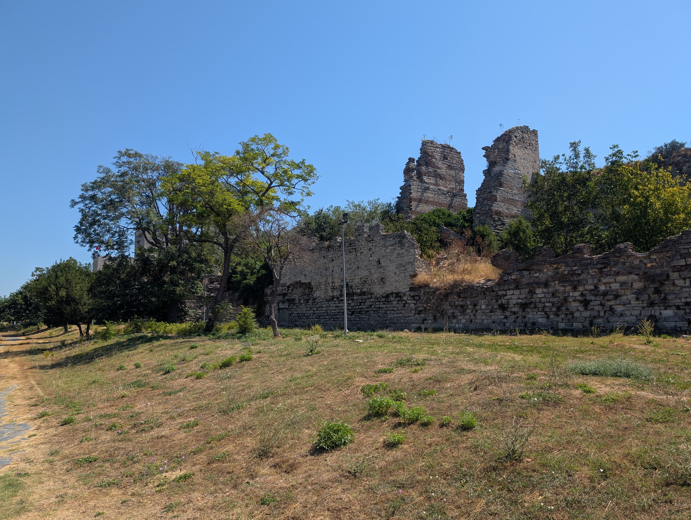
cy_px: 260
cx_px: 346
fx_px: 480
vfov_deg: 56.9
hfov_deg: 71.5
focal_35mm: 24
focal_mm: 6.9
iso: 22
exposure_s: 1/877
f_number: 1.68
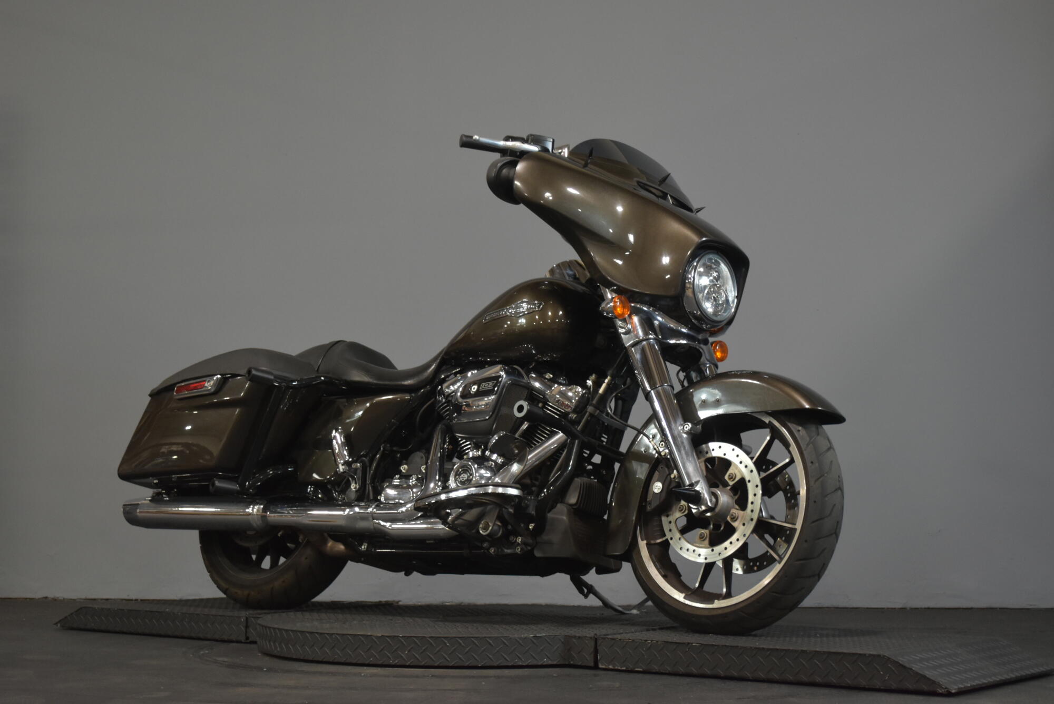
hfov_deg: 35.0
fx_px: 1669
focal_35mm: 57
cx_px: 527
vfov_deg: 23.8
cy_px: 352
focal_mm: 38
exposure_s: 1/30
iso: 1250
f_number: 5
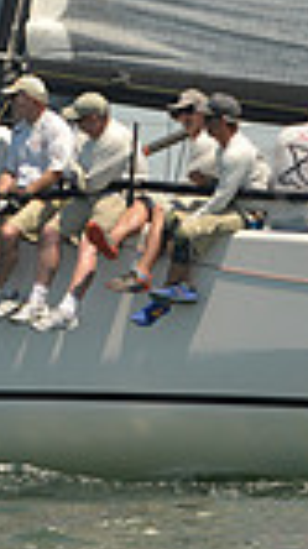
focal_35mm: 288
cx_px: 74
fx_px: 4191
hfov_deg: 4.2
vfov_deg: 7.5
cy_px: -17
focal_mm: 70
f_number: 7.1
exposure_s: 1/640
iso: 200
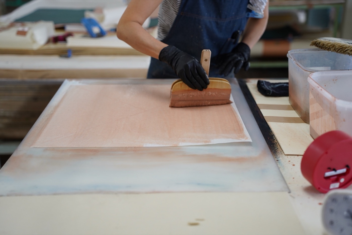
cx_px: 176
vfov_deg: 26.5
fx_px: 499
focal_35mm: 51
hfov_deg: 38.9
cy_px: 118
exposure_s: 1/320
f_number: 2.8
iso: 1000
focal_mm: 51
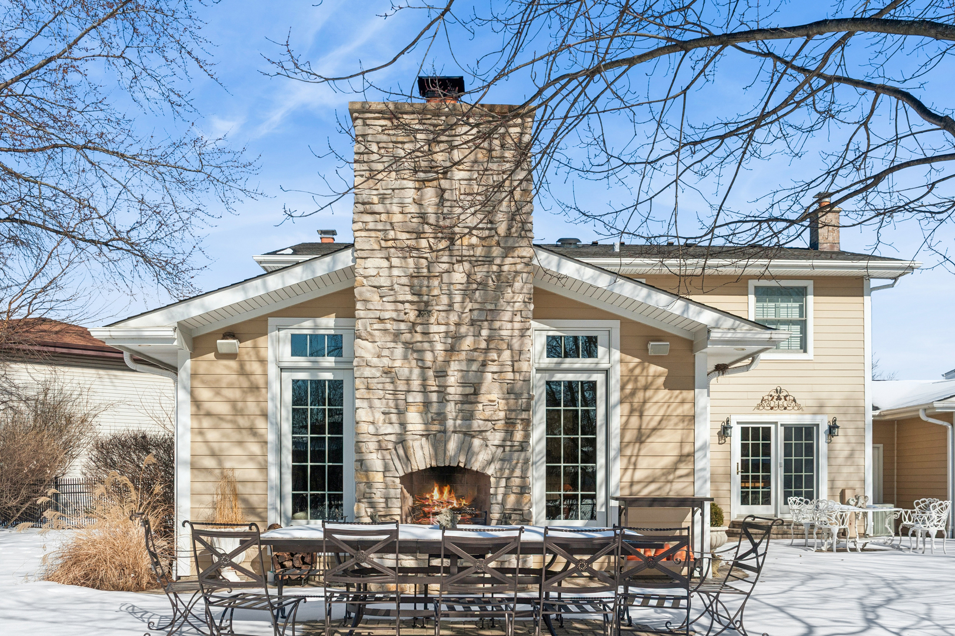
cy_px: 318
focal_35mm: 32
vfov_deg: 41.1
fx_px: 848
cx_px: 478
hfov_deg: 58.7
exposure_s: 1/2000
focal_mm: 32
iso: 400
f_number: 8
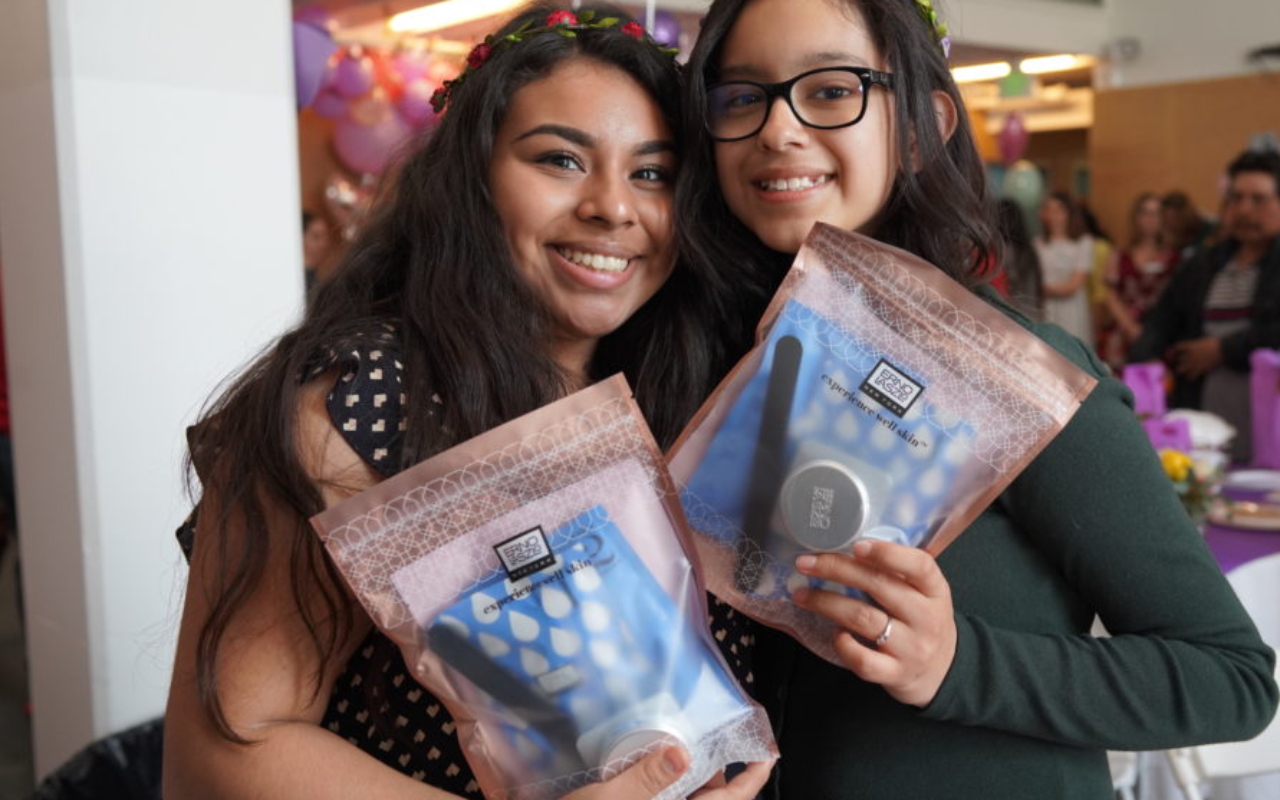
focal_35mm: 41
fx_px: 1430
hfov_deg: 48.1
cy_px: 381
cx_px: 734
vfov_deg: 31.2
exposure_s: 1/160
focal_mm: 35
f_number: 4
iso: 1600
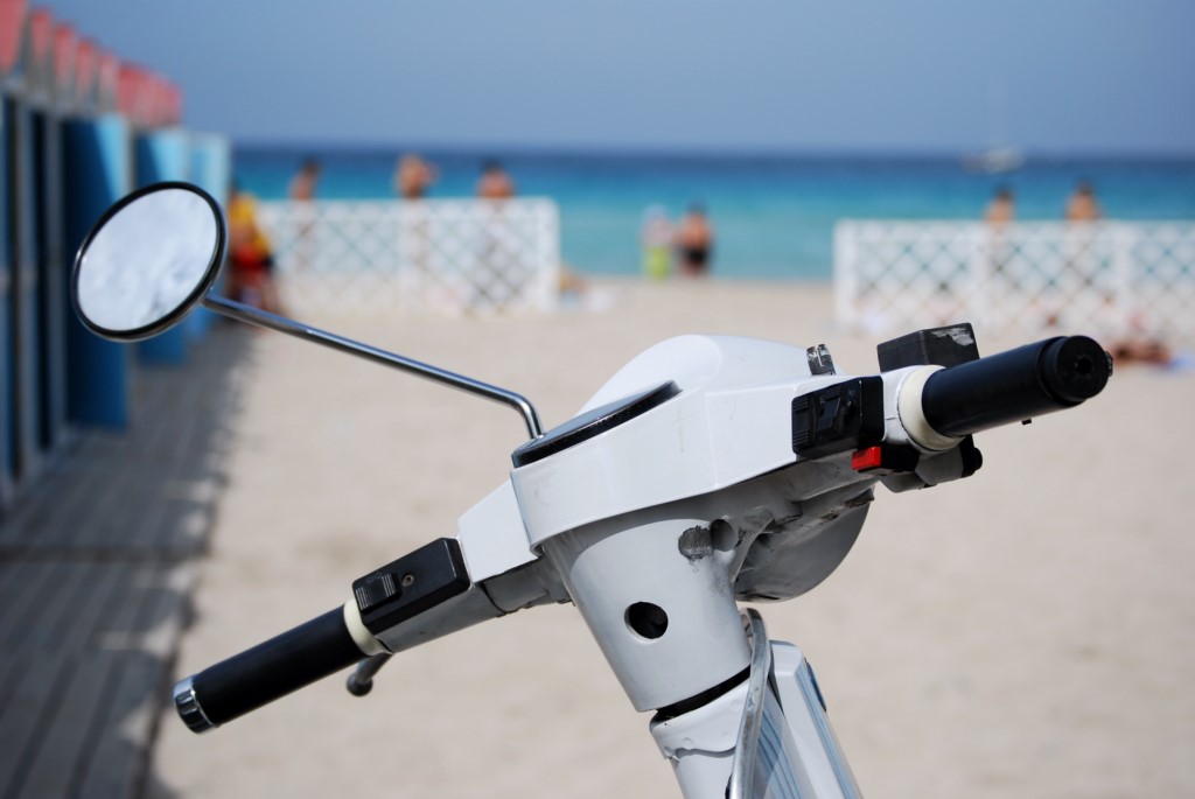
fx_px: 2741
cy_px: 400
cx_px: 598
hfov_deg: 24.6
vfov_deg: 16.6
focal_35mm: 82
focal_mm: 55
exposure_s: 1/1250
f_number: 5
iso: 100
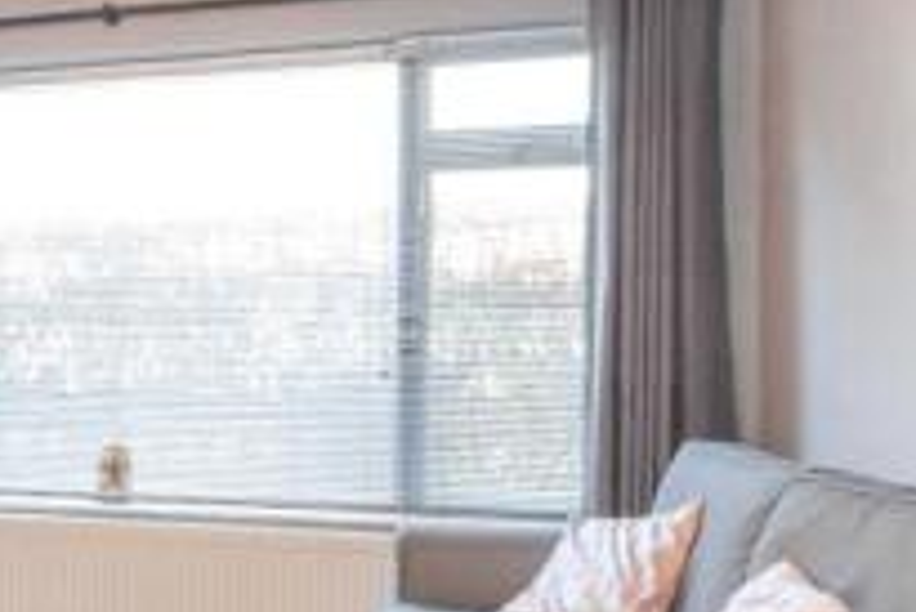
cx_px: -185
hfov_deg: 33.4
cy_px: 395
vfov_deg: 28.0
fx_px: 1222
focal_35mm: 48
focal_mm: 10
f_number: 8
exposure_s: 1/30
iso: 1000
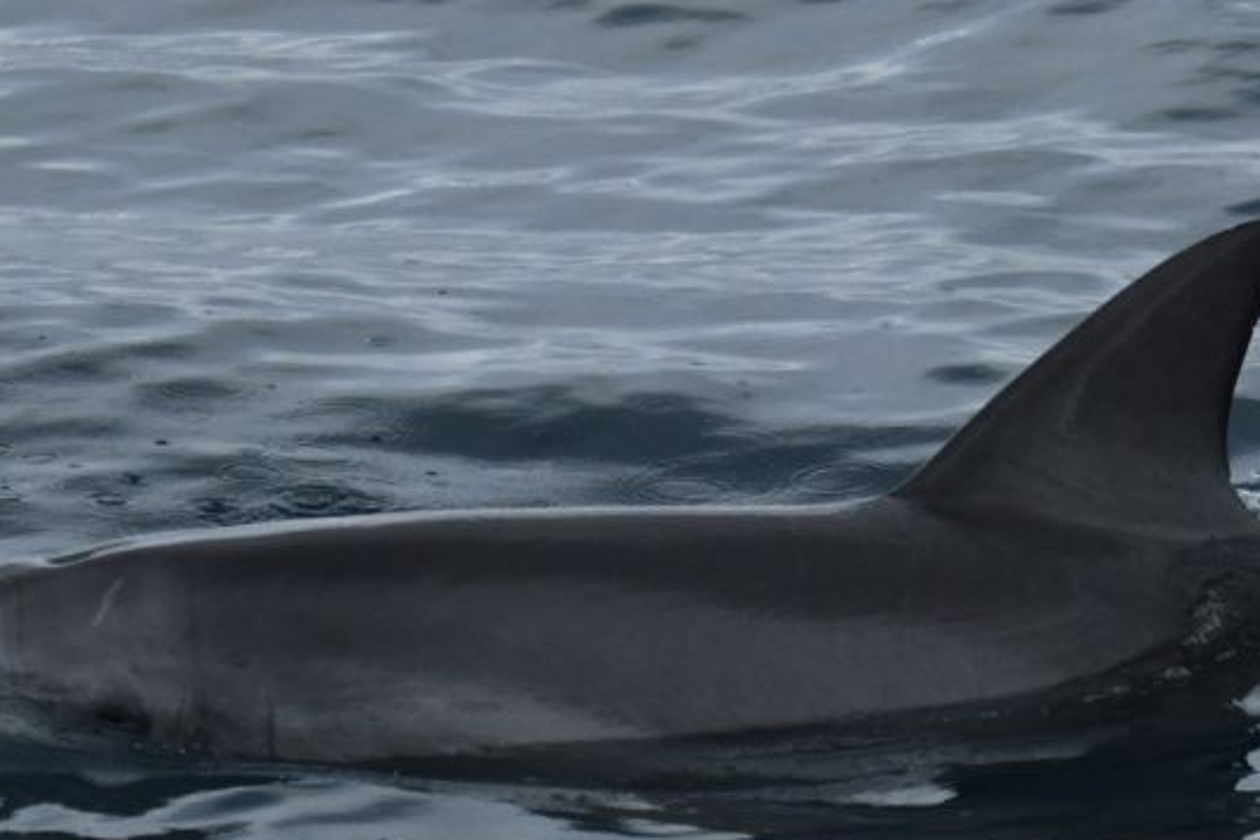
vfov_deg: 3.5
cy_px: 556
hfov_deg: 5.3
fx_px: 13719
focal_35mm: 392
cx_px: 508
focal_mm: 260
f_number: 5.6
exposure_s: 1/8000
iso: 1250
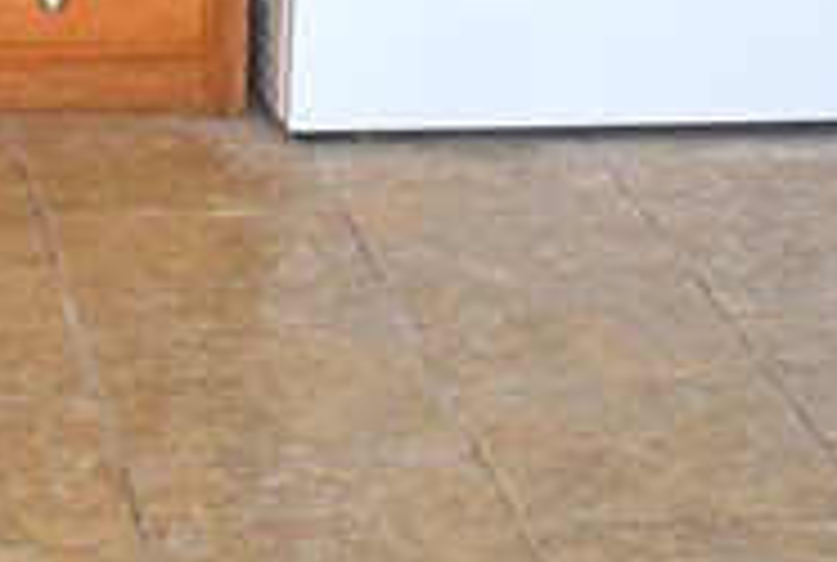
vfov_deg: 8.4
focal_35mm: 157
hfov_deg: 12.9
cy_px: -531
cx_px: 90
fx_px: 3659
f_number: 4
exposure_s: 1/60
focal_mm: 18
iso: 800
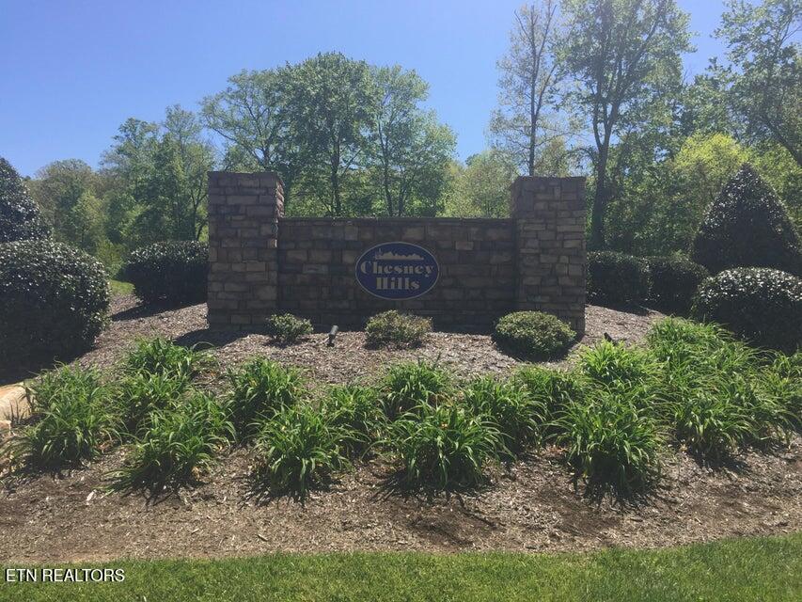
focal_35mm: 29
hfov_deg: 61.7
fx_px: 672
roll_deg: -0.4
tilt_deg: +1.4
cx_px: 401
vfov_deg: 48.2
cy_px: 301
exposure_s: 1/1721
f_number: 2.2
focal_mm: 4.15
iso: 32
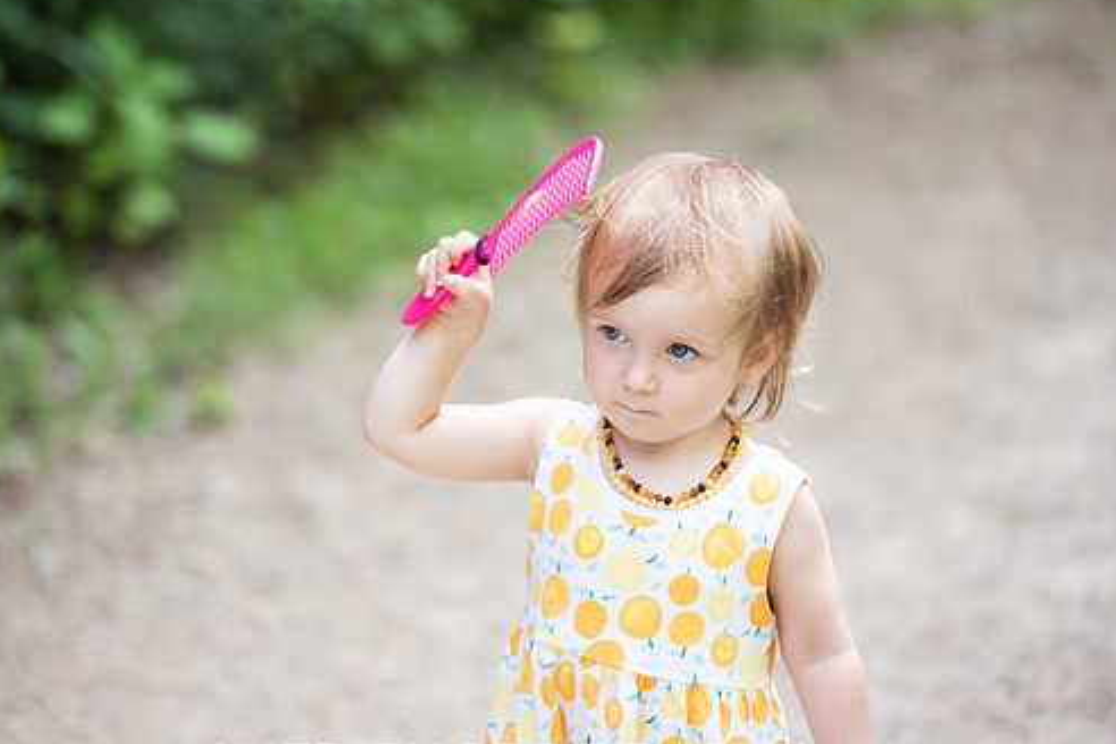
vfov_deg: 5.8
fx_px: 7315
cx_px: 492
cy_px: 369
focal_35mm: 236
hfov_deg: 8.7
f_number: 3.2
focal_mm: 200
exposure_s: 1/400
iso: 400
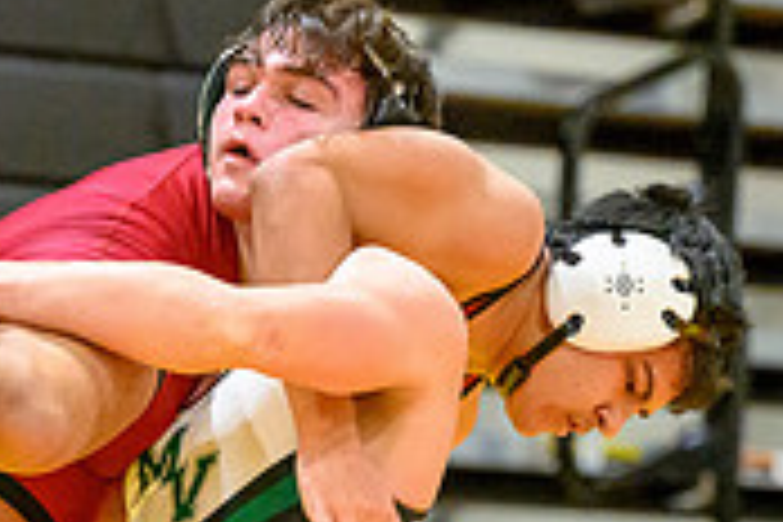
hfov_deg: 4.9
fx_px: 9091
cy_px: 688
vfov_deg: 3.3
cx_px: 189
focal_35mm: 418
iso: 14400
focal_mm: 110
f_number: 2.8
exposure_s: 1/640
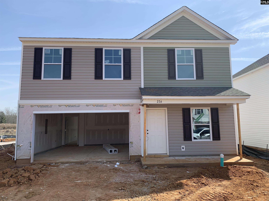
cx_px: 134
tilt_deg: +5.9
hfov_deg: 67.3
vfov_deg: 53.1
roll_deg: +1.6
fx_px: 202
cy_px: 100
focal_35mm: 26
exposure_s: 1/1992
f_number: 1.8
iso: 25
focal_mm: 4.25
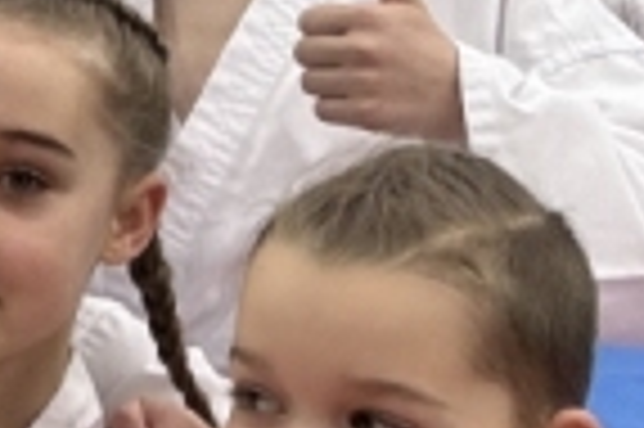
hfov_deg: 14.0
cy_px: -104
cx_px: -437
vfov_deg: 10.0
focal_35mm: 134
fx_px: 2394
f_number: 1.9
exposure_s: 1/50
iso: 40
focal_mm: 2.69
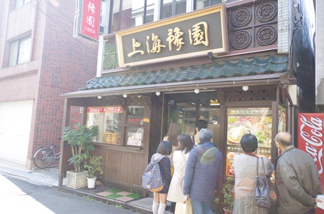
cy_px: 107
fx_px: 242
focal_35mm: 27
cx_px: 162
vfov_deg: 47.7
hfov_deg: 67.5
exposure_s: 1/50
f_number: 3.5
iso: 100
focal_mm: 18
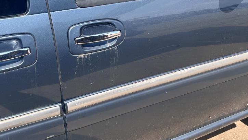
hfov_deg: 41.3
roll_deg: +1.3
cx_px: 115
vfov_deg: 23.1
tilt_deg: -15.9
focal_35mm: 50
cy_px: 3
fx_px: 329
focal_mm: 5.7
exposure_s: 1/1698
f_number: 1.5
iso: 50
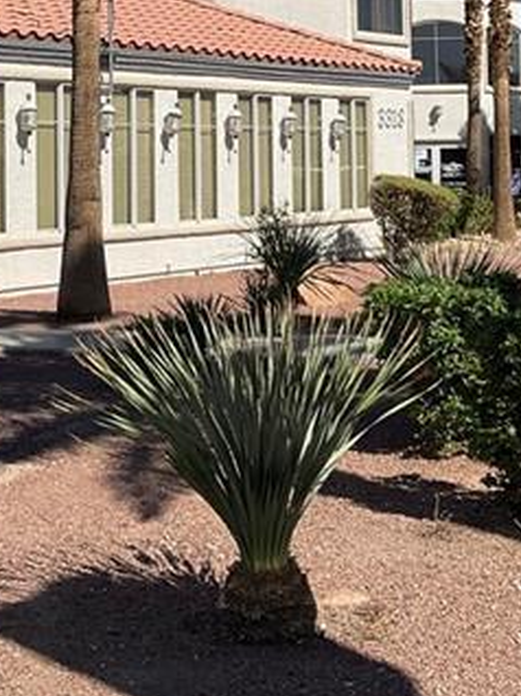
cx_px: 212
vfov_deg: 26.0
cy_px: 92
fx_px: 1467
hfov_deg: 20.1
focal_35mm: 73
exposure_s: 1/2801
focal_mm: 3
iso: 16
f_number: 1.8
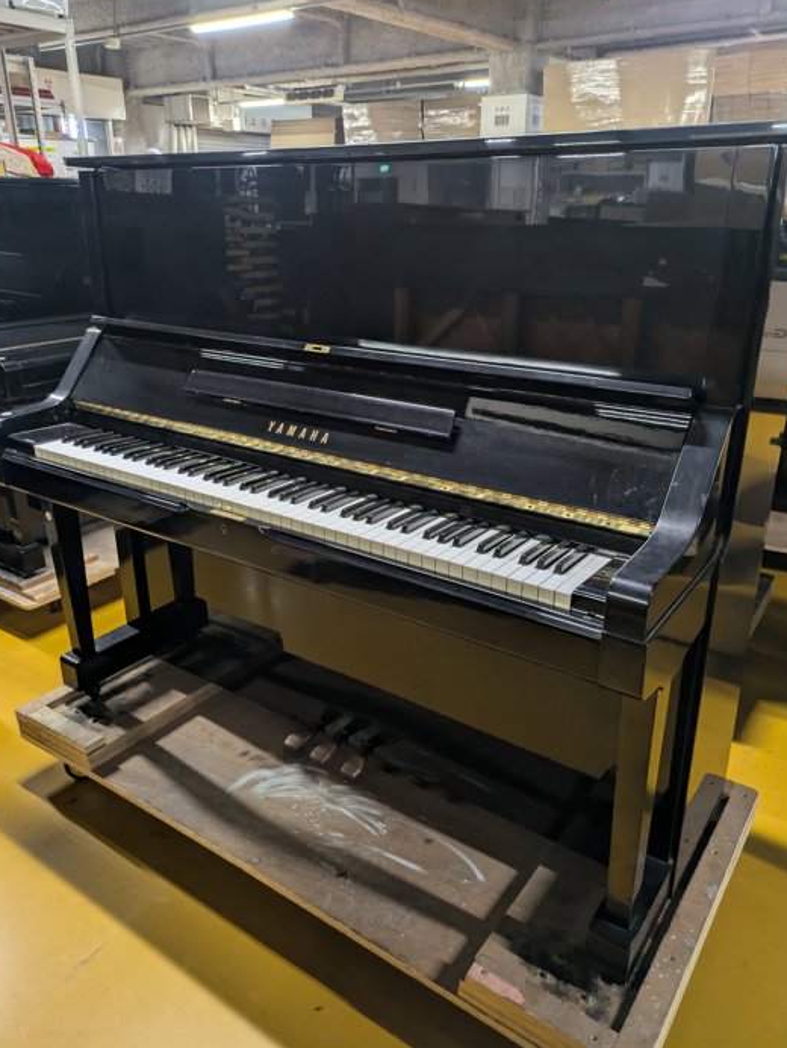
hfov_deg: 53.1
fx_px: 787
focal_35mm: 26
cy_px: 506
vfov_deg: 67.2
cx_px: 390
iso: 121
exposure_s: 1/30
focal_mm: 5.43
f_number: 1.89
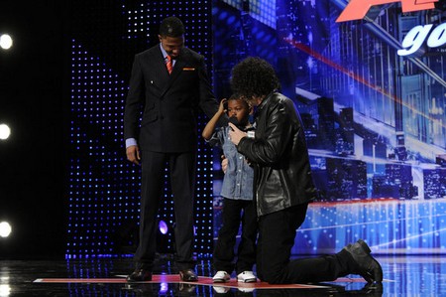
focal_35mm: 82
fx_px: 1015
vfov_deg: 16.6
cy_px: 148
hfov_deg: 24.8
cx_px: 223
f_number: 5
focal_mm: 82
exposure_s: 1/500
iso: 8000
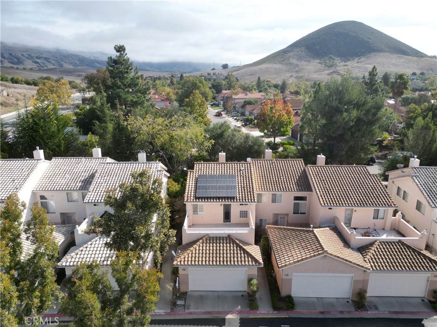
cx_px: 218
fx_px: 303
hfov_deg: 71.6
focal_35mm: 24
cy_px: 164
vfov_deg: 56.8
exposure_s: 1/2500
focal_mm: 6.72
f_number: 1.7
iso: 140
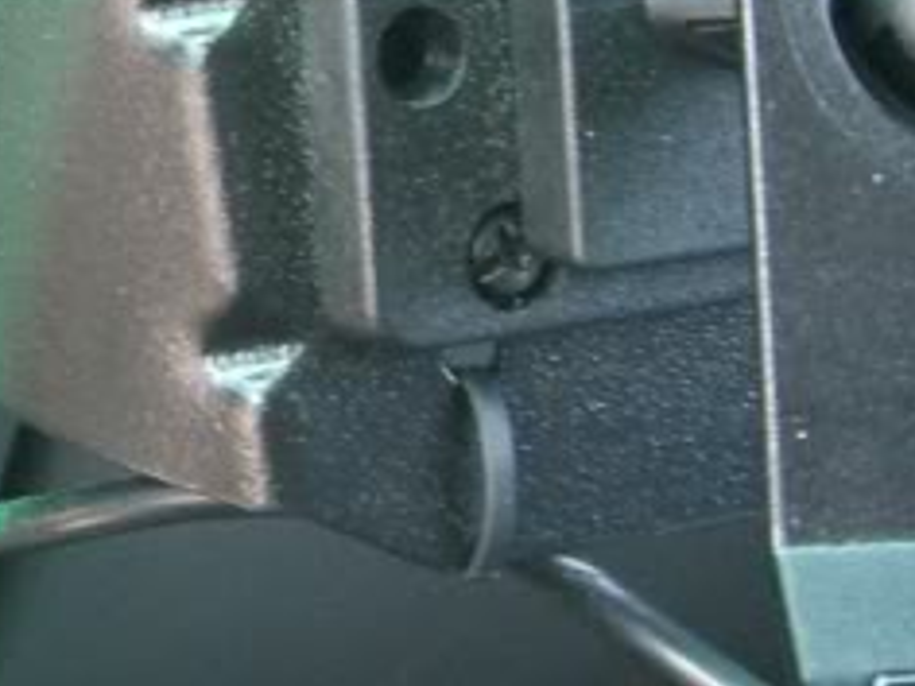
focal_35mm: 129
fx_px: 3410
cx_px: 128
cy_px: 178
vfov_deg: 11.5
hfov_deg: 15.1
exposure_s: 1/60
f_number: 2.7
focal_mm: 6.2
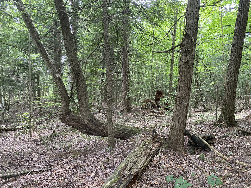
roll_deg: -2.5
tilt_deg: +2.1
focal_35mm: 26
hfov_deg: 67.3
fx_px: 189
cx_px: 126
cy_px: 94
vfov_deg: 53.1
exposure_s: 1/60
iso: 160
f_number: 1.8
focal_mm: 4.25
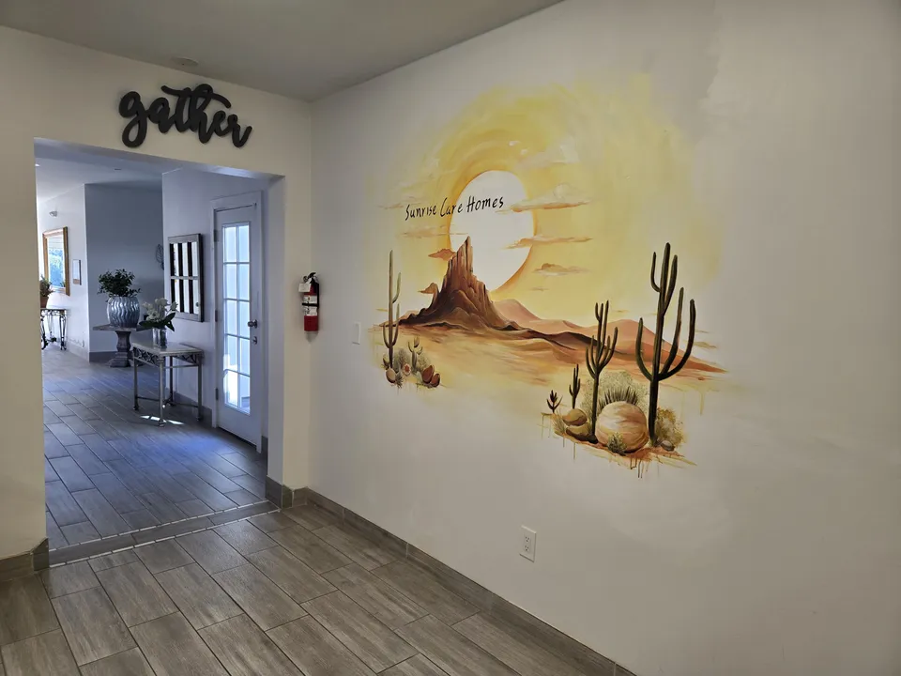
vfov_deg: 58.9
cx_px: 450
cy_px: 338
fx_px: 599
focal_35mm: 23
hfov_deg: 73.9
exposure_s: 1/120
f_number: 1.8
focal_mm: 5.4
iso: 100
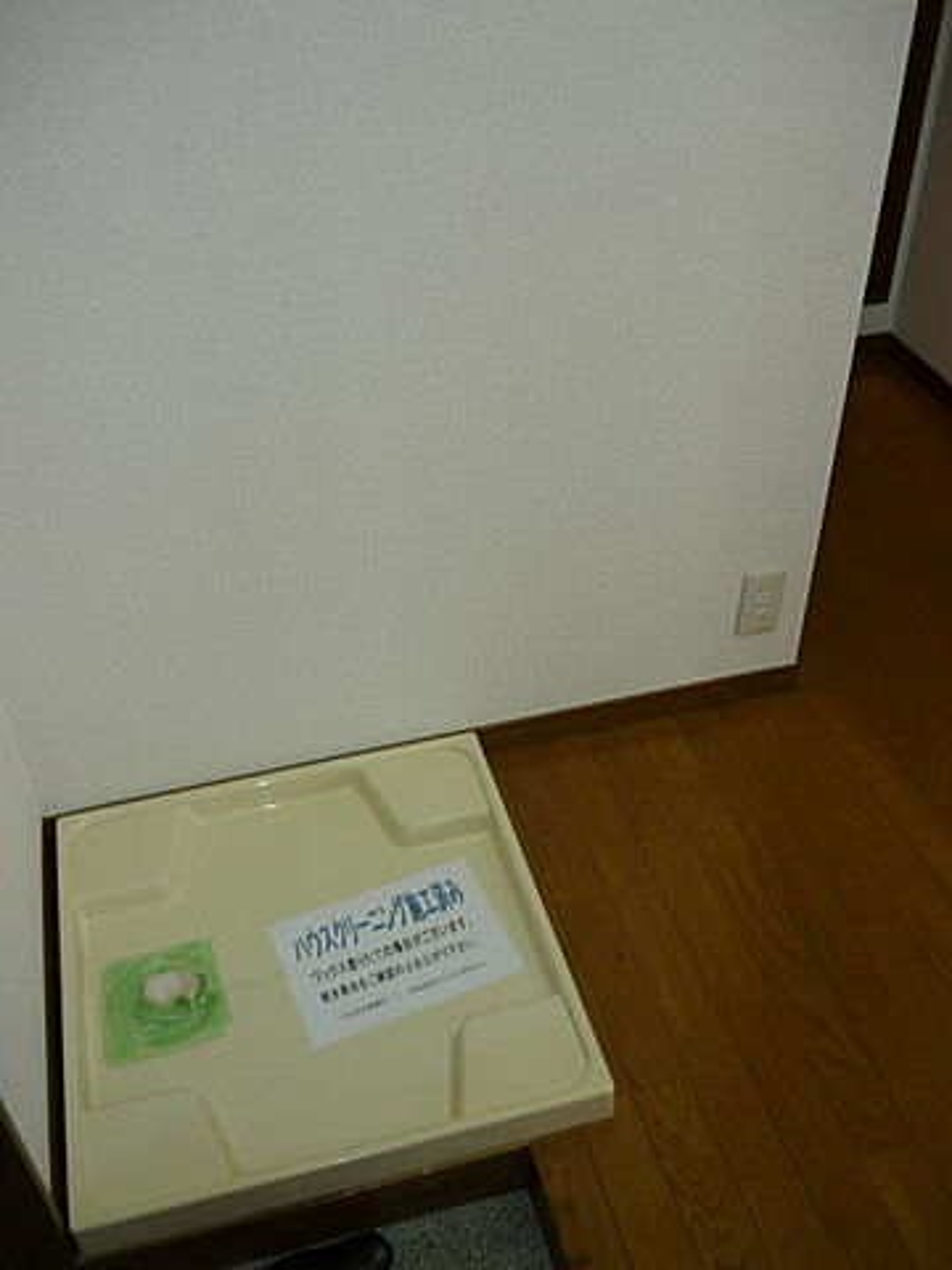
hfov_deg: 42.9
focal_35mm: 33
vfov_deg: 55.4
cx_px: 476
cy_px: 635
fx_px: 1210
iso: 100
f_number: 2.8
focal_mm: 5.5
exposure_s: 1/30
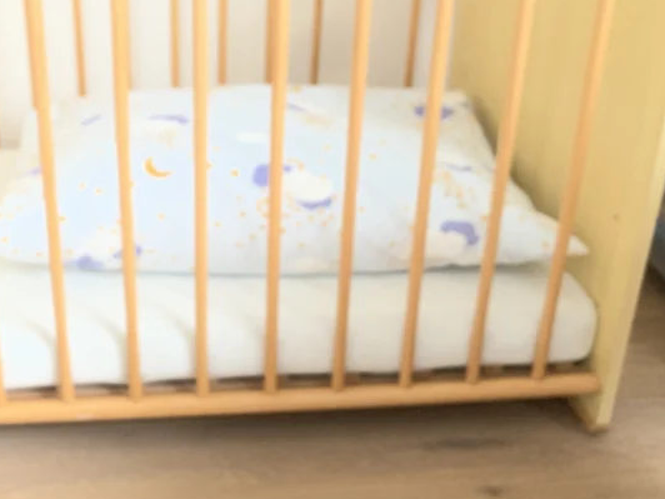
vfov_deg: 32.6
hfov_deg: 41.4
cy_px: 168
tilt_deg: -24.3
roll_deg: +1.4
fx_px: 845
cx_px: 149
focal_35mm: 44
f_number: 1.8
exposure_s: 1/43
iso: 400
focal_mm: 4.25
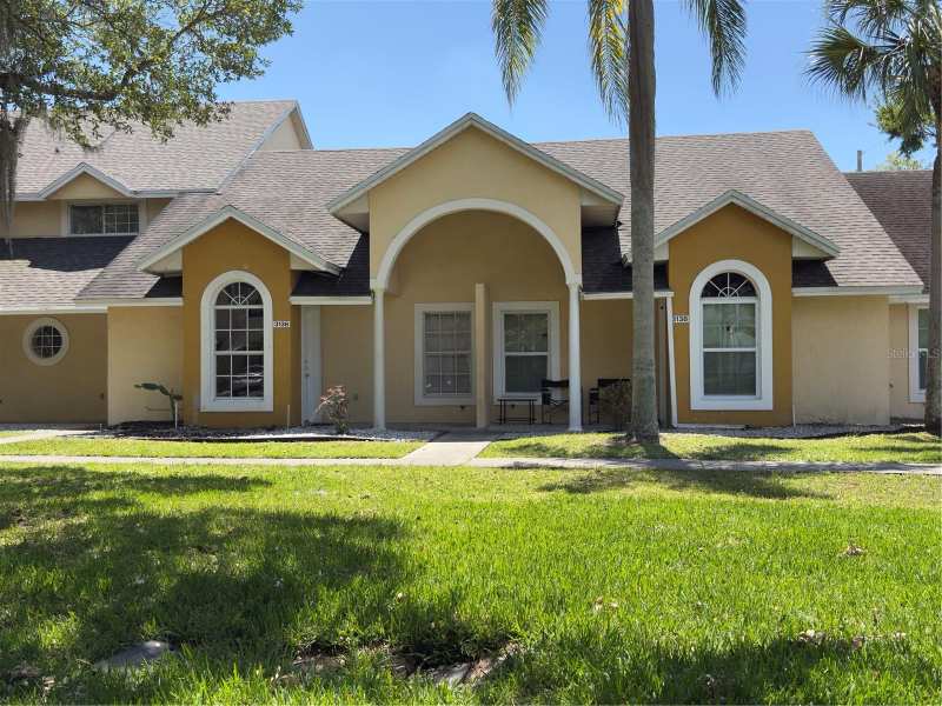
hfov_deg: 51.4
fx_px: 980
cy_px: 353
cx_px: 471
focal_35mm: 36
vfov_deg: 39.7
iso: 64
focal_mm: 6.76
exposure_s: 1/2370
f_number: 1.78
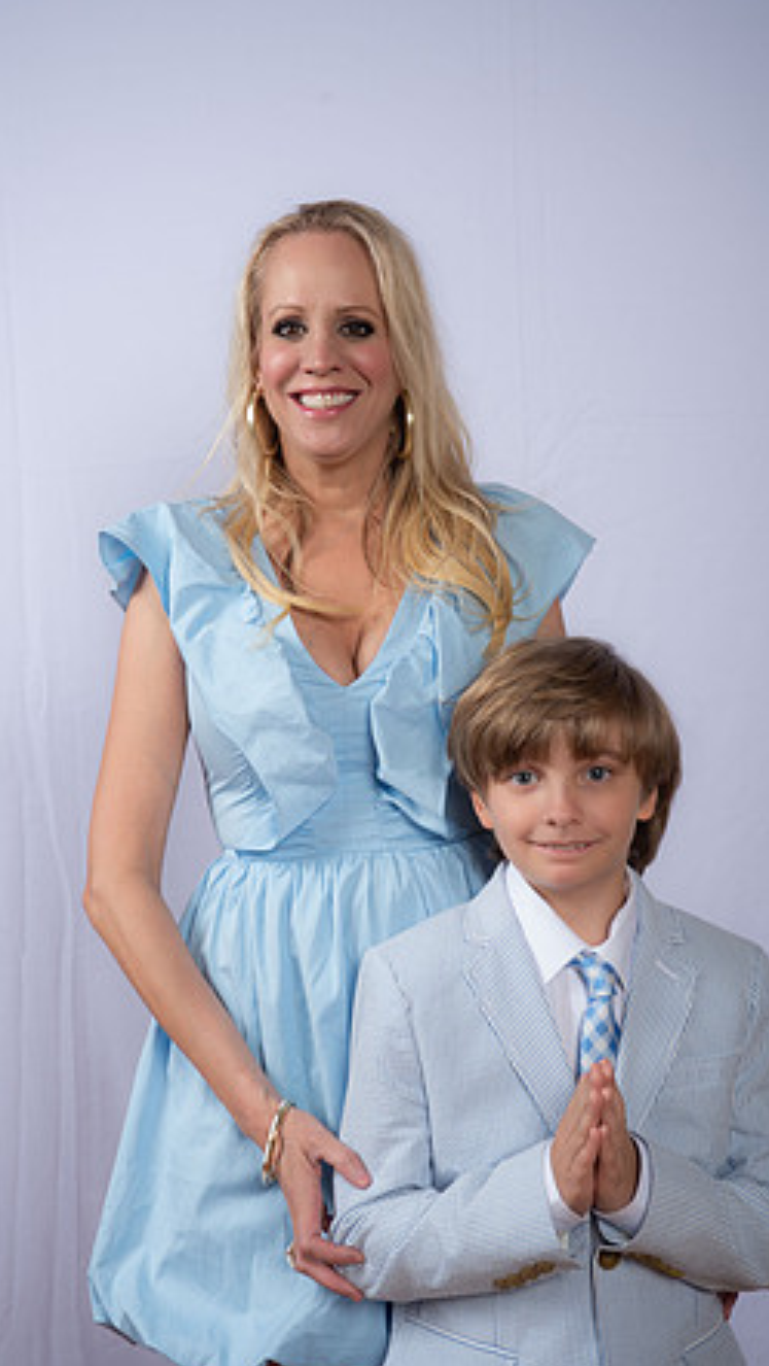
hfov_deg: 18.3
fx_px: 2390
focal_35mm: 66
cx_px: 406
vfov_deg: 31.9
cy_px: 689
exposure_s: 1/160
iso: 250
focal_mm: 62
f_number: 8
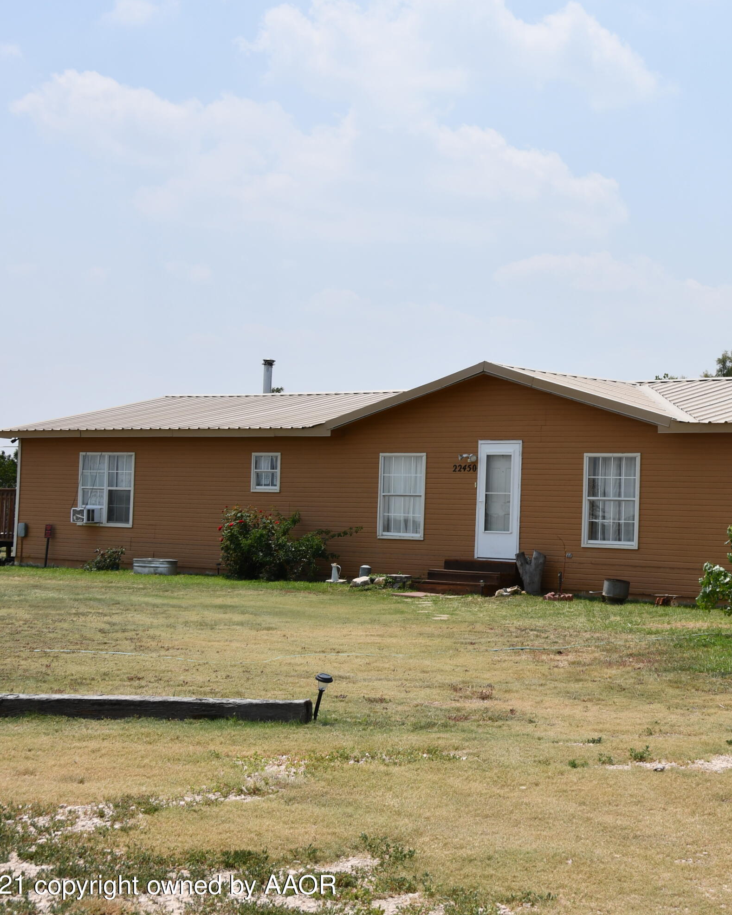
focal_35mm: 60
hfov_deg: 24.7
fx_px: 1625
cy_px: 456
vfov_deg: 31.4
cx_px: 644
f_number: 10
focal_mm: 28
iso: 100
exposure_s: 1/400
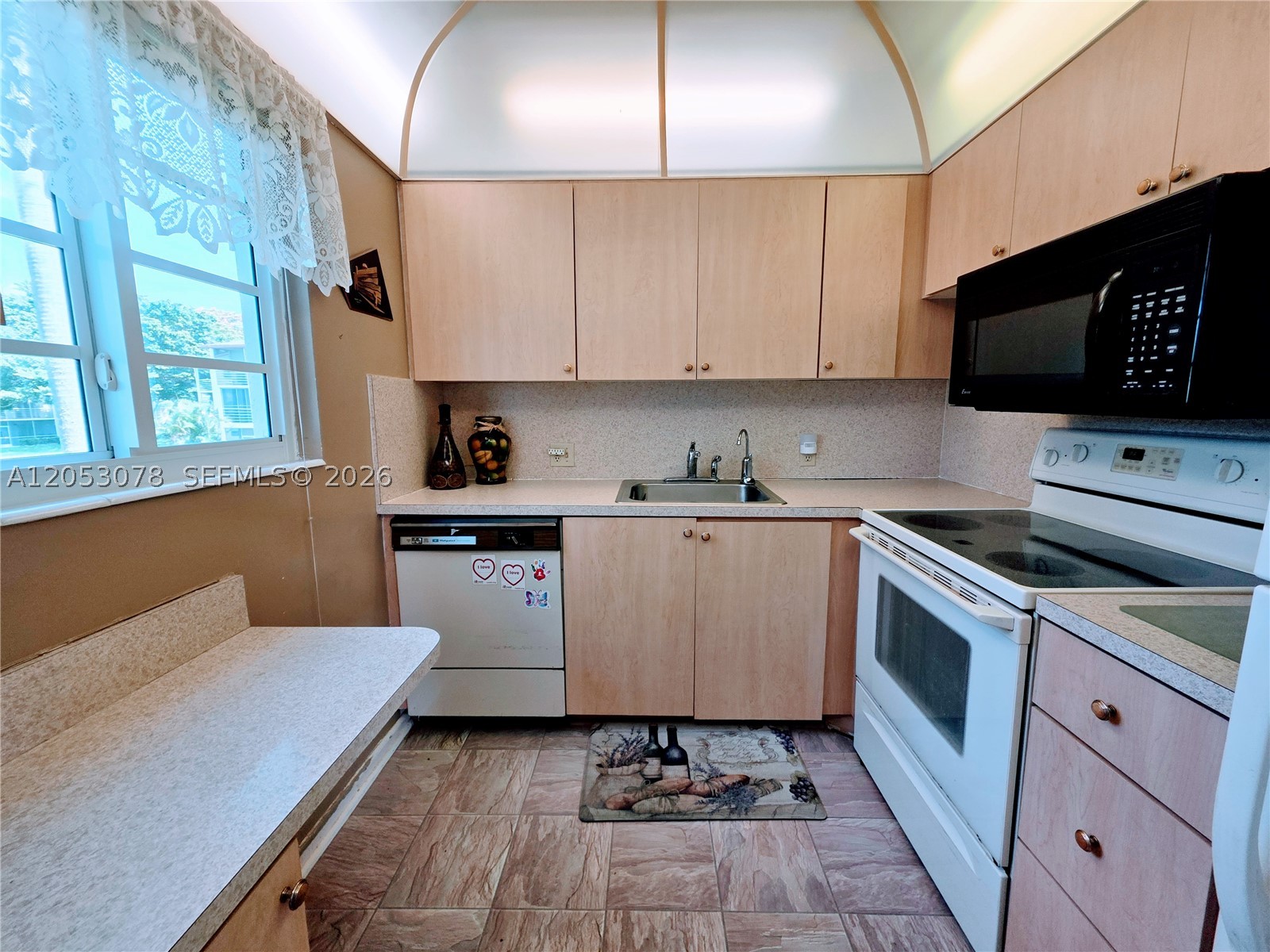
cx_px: 635
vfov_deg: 89.9
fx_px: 477
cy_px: 476
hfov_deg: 106.2
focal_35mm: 13
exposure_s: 1/120
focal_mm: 2.2
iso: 50
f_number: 1.9
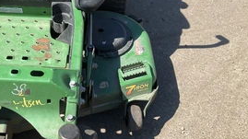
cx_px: 75
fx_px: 309
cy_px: 46
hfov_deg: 42.9
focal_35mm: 47
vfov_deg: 25.3
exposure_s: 1/1221
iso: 25
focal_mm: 3
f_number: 1.8
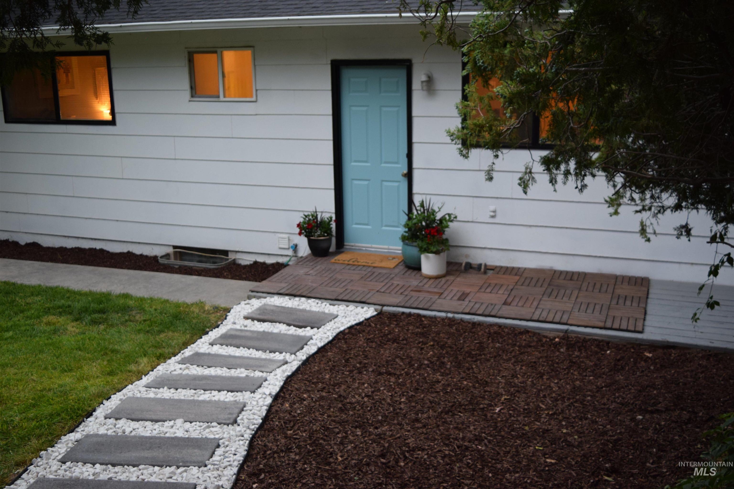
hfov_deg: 49.6
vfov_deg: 34.2
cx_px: 367
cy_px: 244
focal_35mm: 39
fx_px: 795
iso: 560
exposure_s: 1/60
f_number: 4
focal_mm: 26
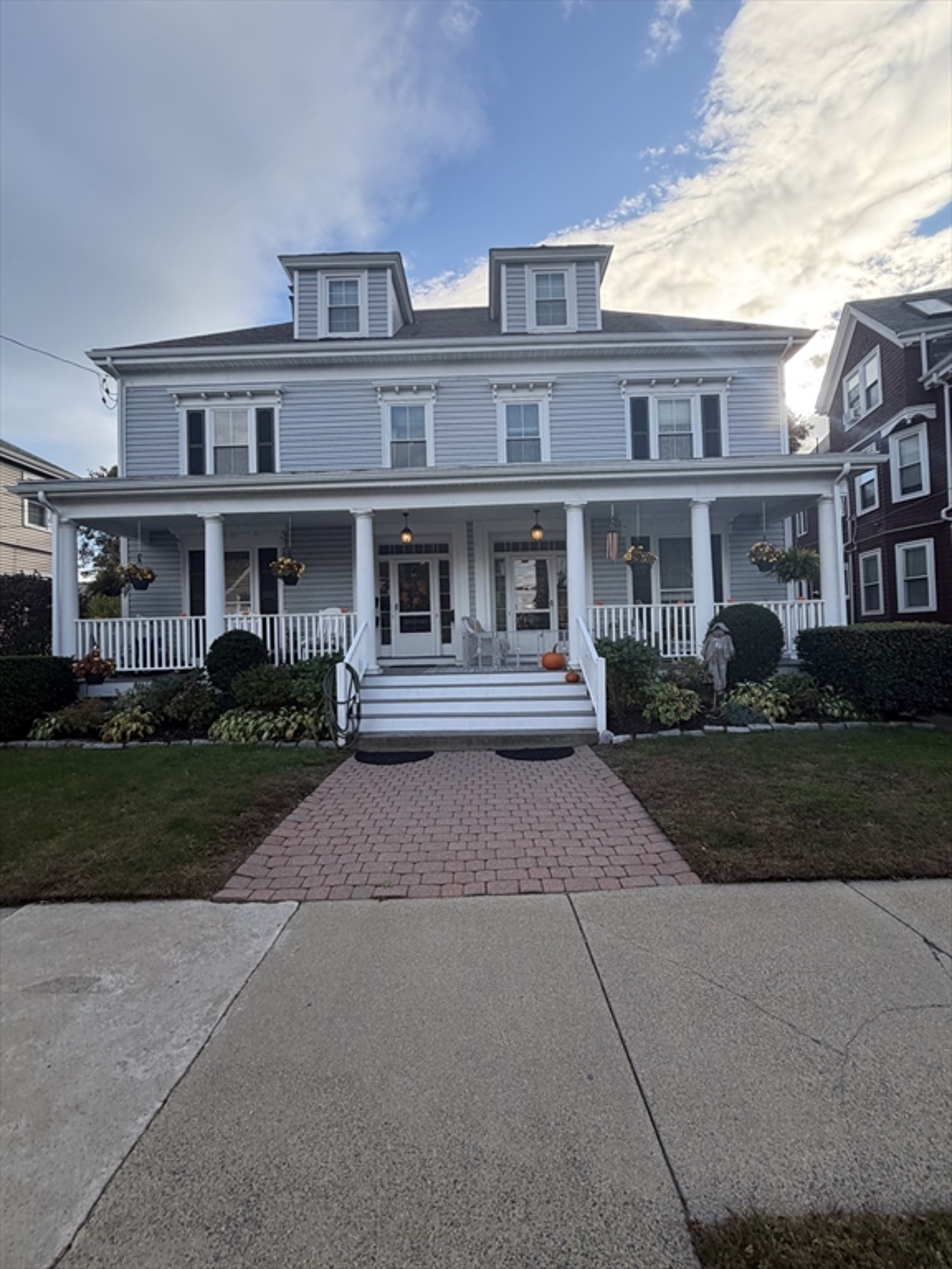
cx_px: 476
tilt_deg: +3.2
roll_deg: -0.6
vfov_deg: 102.1
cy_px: 634
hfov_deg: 85.7
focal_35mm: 14
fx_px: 513
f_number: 2.2
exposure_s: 1/502
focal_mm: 2.22
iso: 50
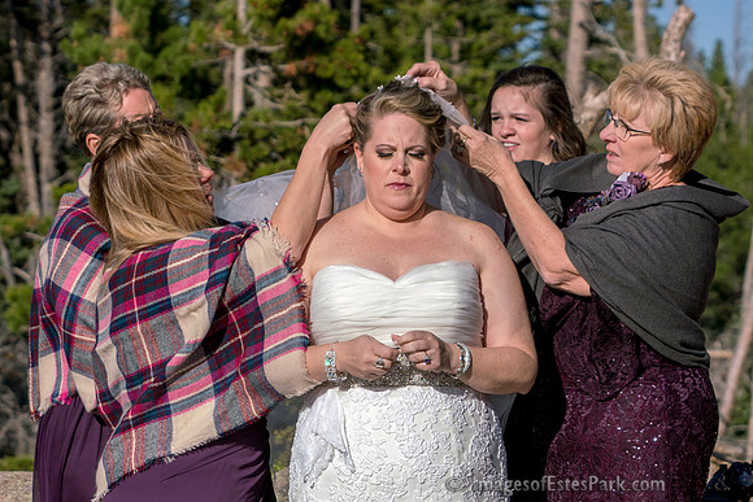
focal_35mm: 70
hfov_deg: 28.8
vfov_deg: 19.5
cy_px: 251
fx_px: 1464
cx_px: 376
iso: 100
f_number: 5
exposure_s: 1/2500
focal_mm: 70
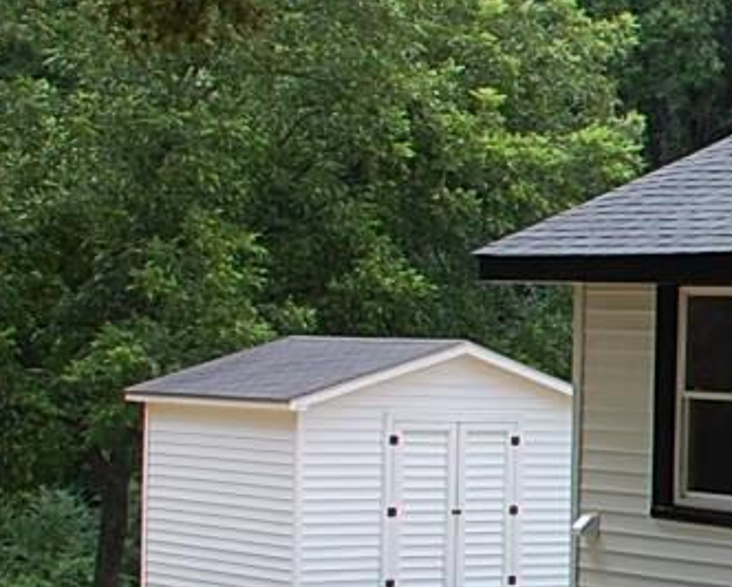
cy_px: 404
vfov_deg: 11.0
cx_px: 1382
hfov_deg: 12.4
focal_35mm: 140
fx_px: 3035
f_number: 6.3
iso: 200
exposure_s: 1/160
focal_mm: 22
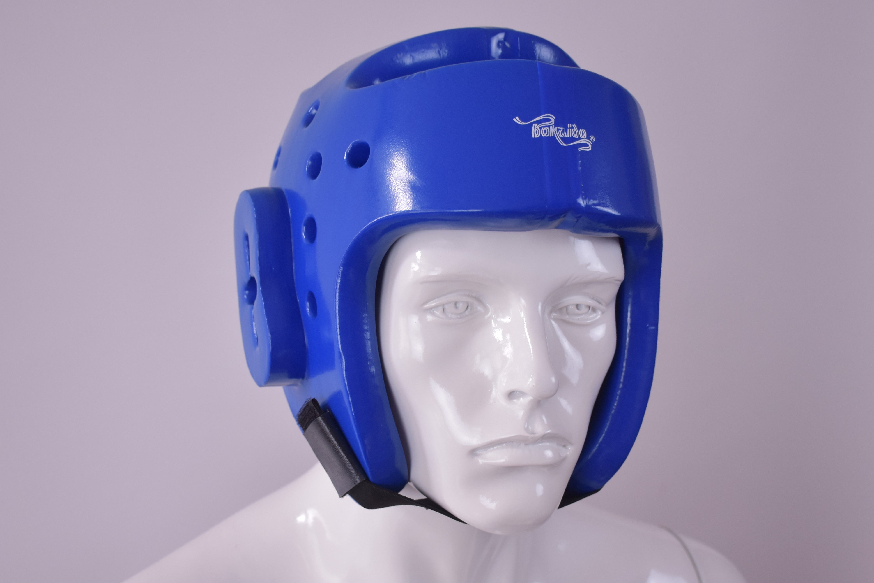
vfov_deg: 36.9
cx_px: 437
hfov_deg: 53.1
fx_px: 874
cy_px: 292
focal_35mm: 36
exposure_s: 1/125
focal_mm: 24
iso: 500
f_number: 3.8
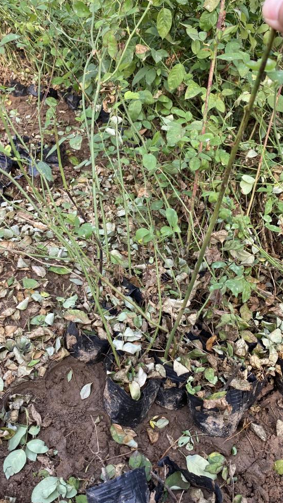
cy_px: 261
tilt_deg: -35.6
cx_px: 128
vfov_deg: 62.6
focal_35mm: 31
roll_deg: -10.3
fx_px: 414
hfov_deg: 37.7
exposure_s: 1/175
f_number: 1.8
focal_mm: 4.25
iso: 32
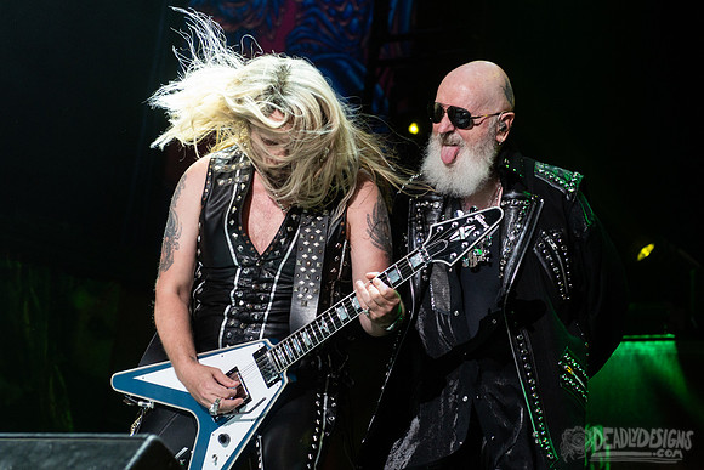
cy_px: 229
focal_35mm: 110
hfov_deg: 18.5
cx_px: 387
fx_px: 2159
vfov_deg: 12.4
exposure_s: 1/800
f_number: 4
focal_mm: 70
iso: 1600
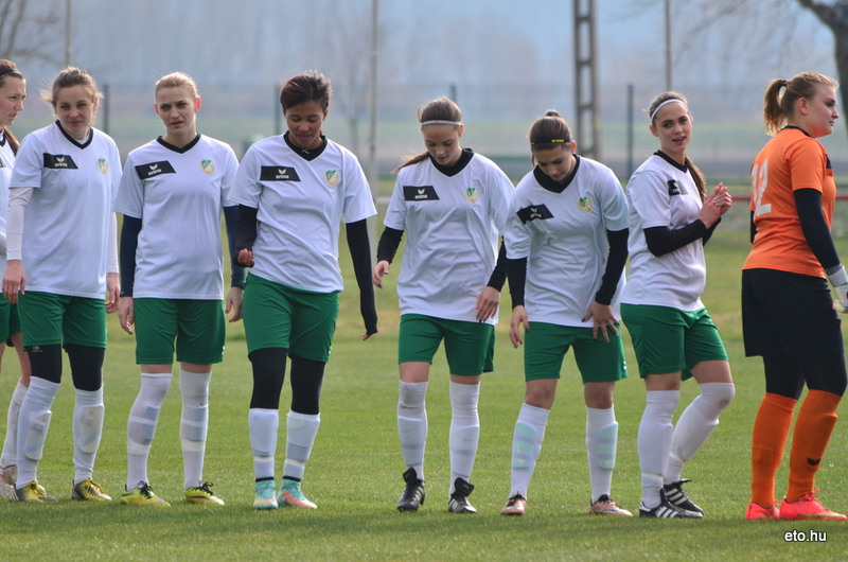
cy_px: 281
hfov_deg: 4.6
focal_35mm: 450
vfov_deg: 3.0
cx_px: 424
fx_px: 10579
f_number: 5.6
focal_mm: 300
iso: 125
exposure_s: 1/400
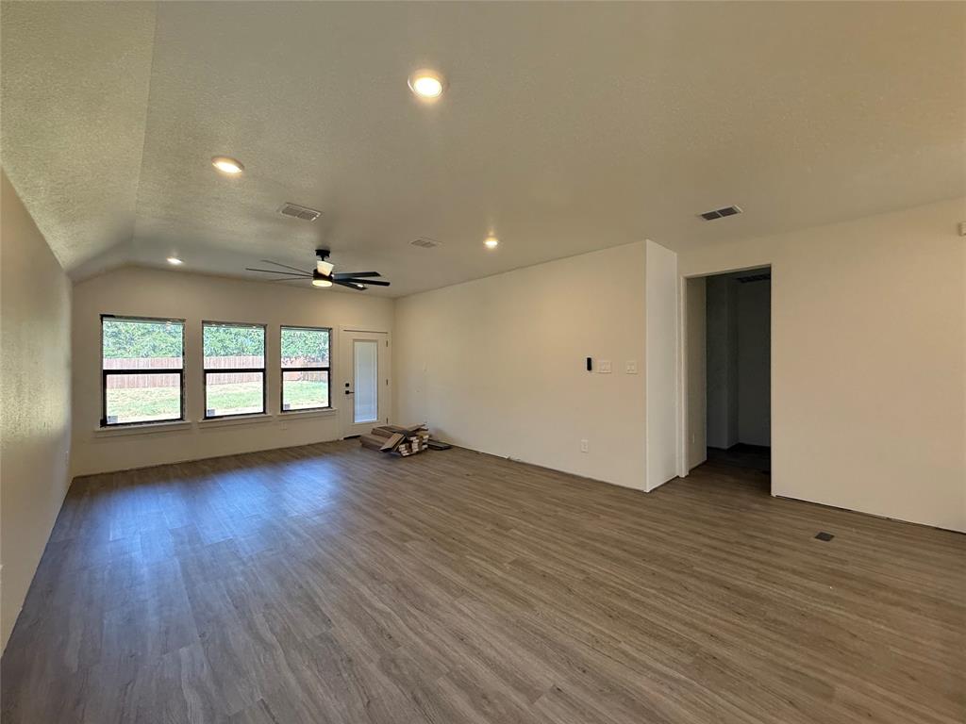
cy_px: 362
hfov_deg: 102.1
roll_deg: +0.5
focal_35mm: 14
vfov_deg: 85.7
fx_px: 391
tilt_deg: +1.1
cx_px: 483
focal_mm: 2.22
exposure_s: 1/120
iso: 125
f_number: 2.2
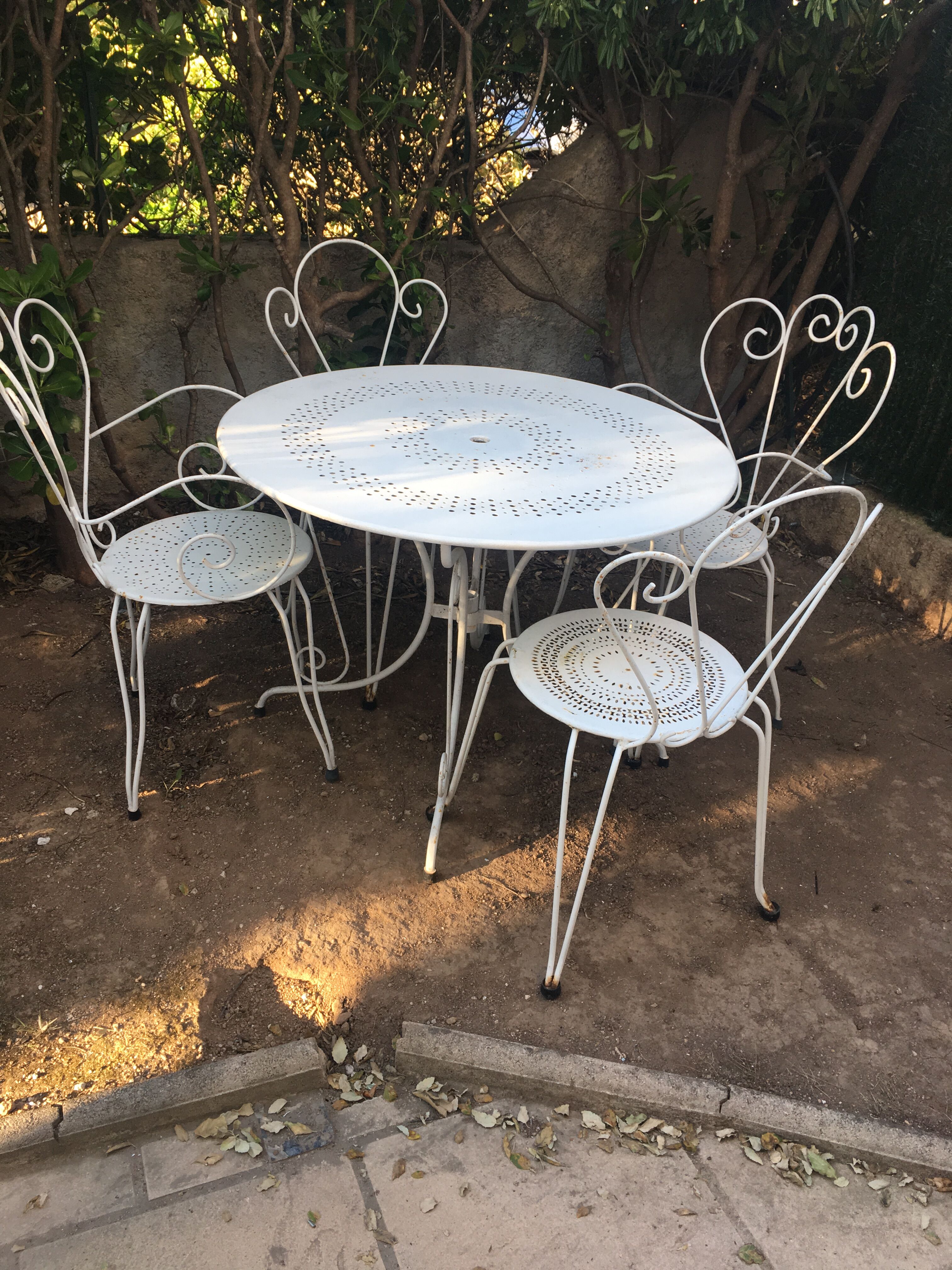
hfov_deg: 48.2
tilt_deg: -28.6
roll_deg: -3.6
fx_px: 1063
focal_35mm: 29
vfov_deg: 61.7
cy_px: 635
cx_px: 476
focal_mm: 4.15
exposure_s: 1/100
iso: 32
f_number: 2.2
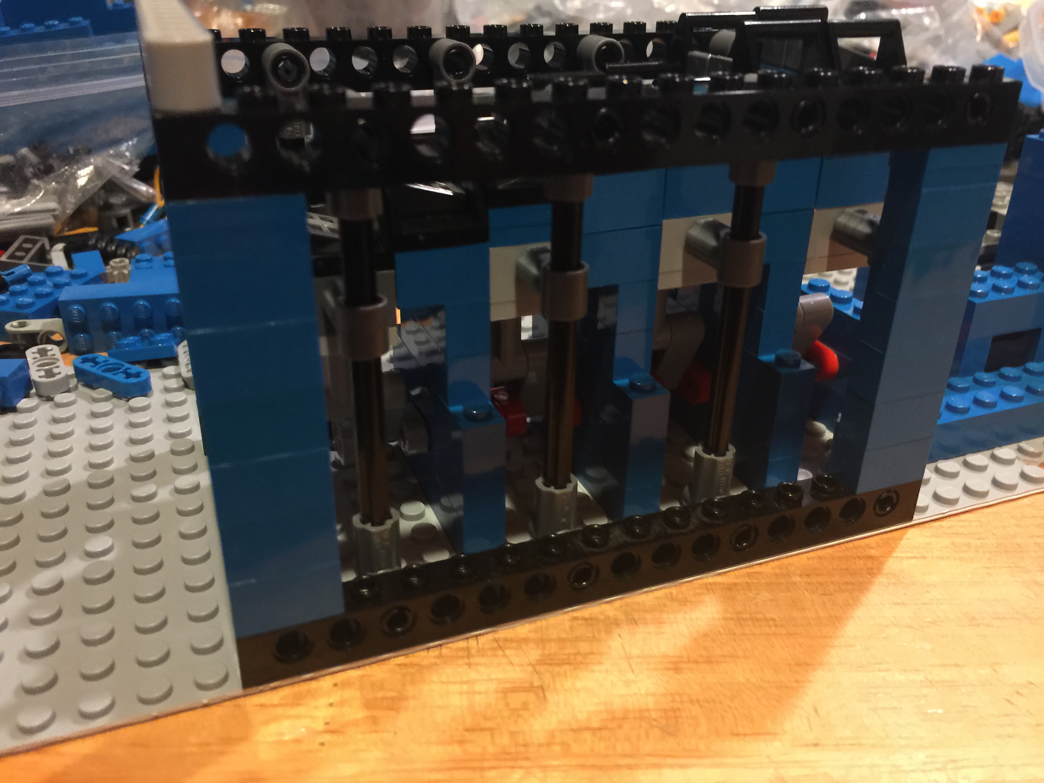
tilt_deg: -27.4
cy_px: 392
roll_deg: -1.3
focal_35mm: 29
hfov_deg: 61.7
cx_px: 522
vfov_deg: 48.2
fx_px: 875
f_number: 2.2
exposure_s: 1/4
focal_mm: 4.15
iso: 64
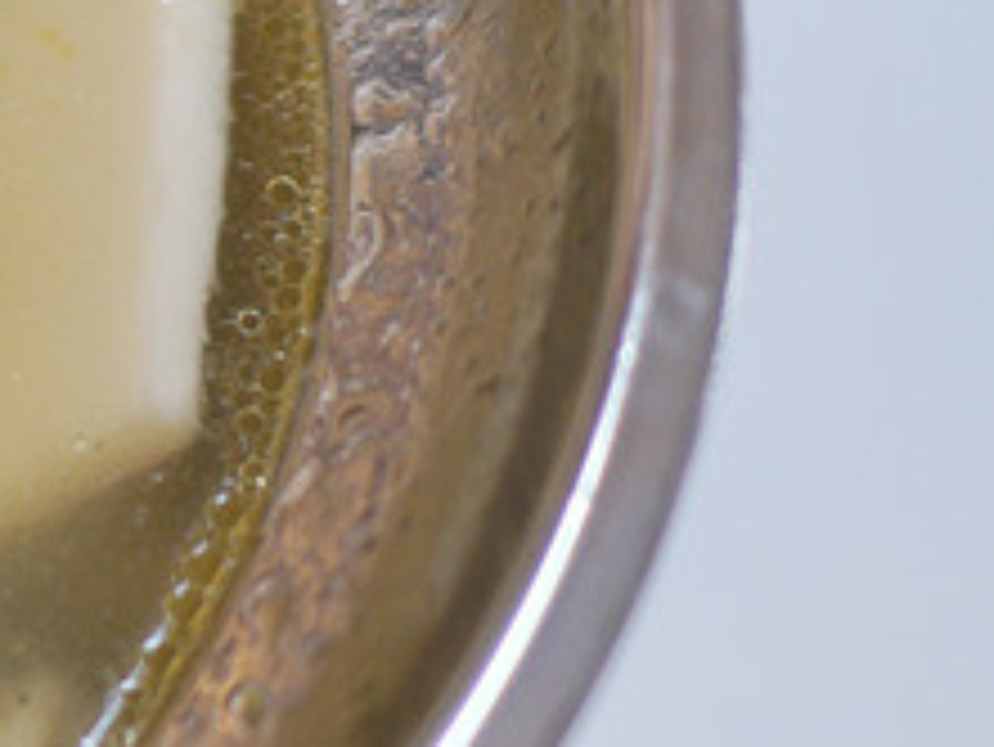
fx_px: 3505
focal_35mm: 122
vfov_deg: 12.1
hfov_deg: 13.8
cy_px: 164
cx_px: -981
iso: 250
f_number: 1.7
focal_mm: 15
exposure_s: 1/60
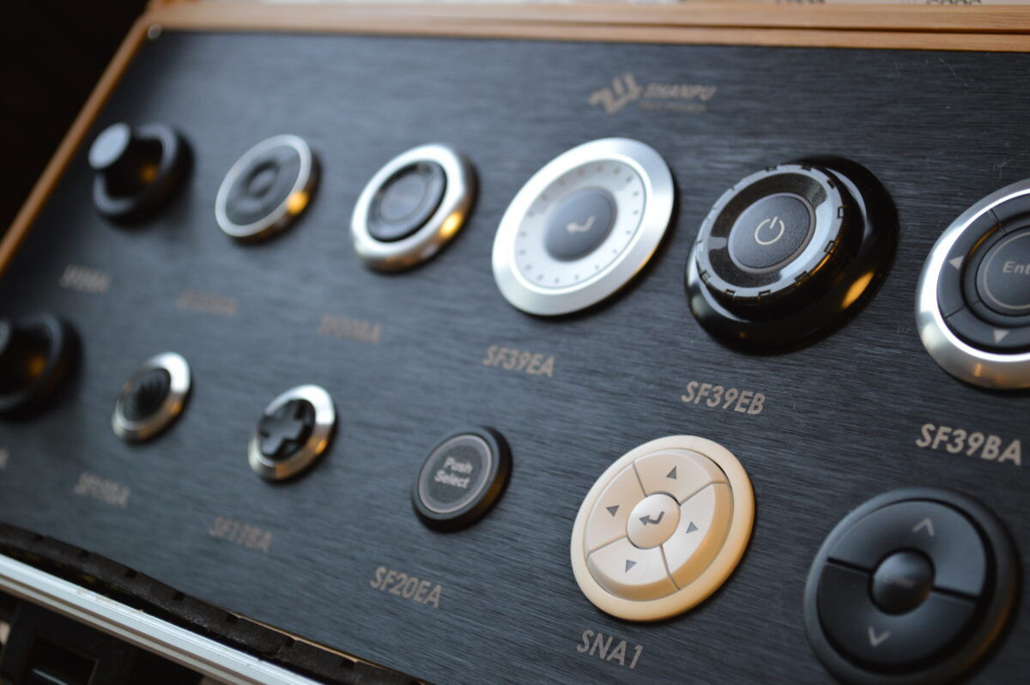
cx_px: 515
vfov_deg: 20.6
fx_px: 1887
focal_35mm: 66
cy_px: 342
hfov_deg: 30.5
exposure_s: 1/100
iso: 400
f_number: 5.3
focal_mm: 44
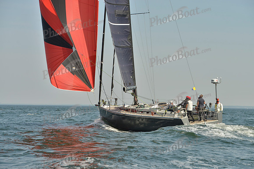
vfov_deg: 13.7
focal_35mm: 100
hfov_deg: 20.4
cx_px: 127
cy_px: 84
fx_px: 706
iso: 200
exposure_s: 1/1250
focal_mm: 100
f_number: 6.3
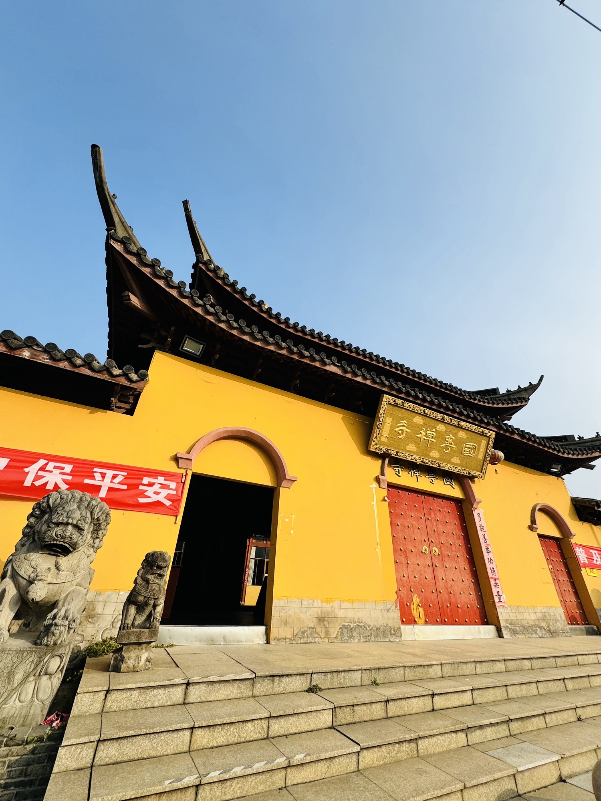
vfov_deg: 102.1
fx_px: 324
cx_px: 300
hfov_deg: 85.7
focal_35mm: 14
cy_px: 400
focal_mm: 2.22
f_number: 2.2
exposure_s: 1/1567
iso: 50
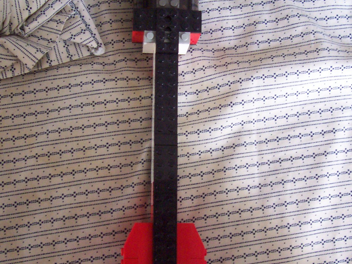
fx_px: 661
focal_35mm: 65
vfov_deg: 22.5
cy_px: 165
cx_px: 188
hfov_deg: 29.8
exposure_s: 1/8.48
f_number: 2.7
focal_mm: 5.6
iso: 160
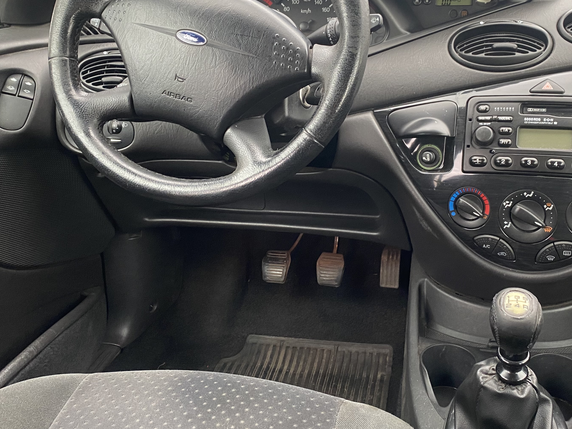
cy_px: 181
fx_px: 644
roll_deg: +2.8
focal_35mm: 39
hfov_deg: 47.8
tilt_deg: -24.0
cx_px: 316
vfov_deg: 36.7
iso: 125
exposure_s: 1/60
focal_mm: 4.25
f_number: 1.8
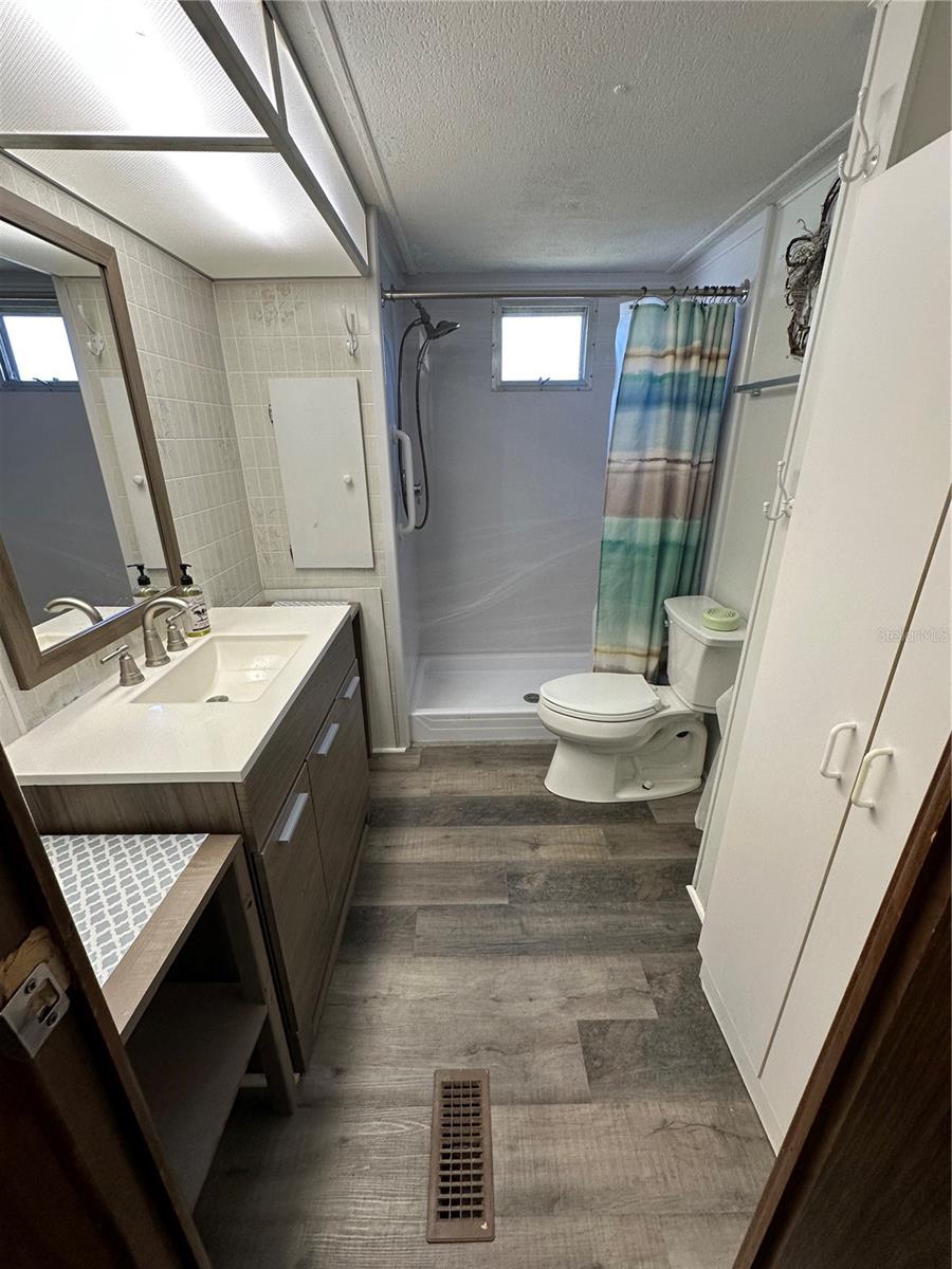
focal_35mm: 14
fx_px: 513
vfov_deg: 102.1
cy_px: 634
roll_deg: -0.5
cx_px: 476
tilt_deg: -21.4
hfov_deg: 85.7
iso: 160
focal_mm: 2.22
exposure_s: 1/120
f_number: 2.2
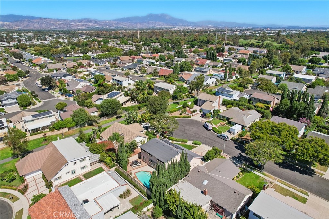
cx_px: 164
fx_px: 201
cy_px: 110
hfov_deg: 78.6
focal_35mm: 22
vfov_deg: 57.2
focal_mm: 8.4
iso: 140
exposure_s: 1/4000
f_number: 2.8
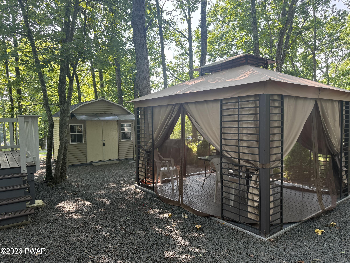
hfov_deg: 71.6
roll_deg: +0.7
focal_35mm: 24
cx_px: 175
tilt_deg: -2.5
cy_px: 132
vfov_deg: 56.8
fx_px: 243
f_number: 1.78
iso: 100
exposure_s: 1/433
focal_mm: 6.76
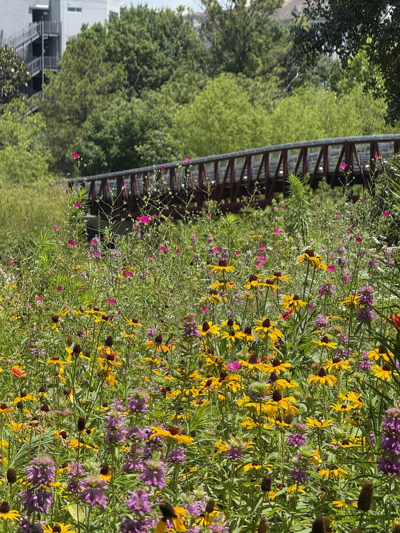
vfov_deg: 16.4
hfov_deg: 12.3
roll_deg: -0.4
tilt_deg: -1.5
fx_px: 1849
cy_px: 266
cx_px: 200
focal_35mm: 120
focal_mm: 15.66
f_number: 2.8
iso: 64
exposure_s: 1/1271
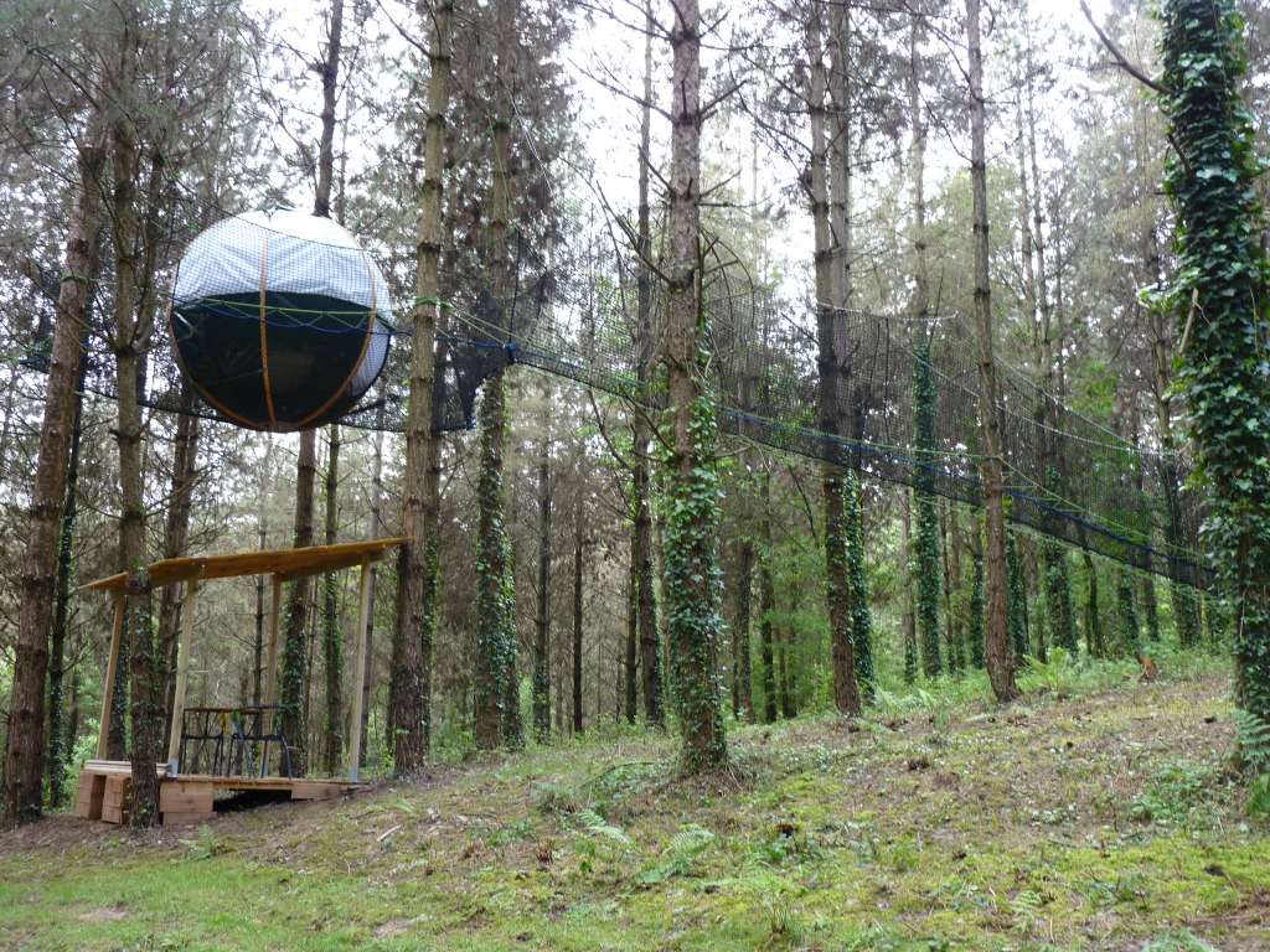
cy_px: 476
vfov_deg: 40.7
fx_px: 1284
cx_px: 635
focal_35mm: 35
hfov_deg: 52.6
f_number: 3
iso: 80
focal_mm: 6.2
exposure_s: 1/40
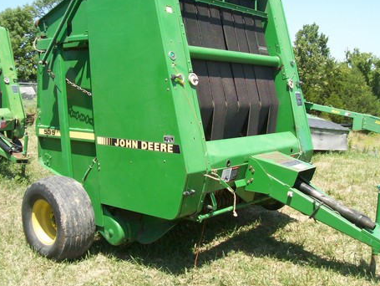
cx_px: 201
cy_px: 135
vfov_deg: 33.6
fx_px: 472
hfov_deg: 43.8
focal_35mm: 43
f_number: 2.7
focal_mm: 6
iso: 80
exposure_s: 1/674
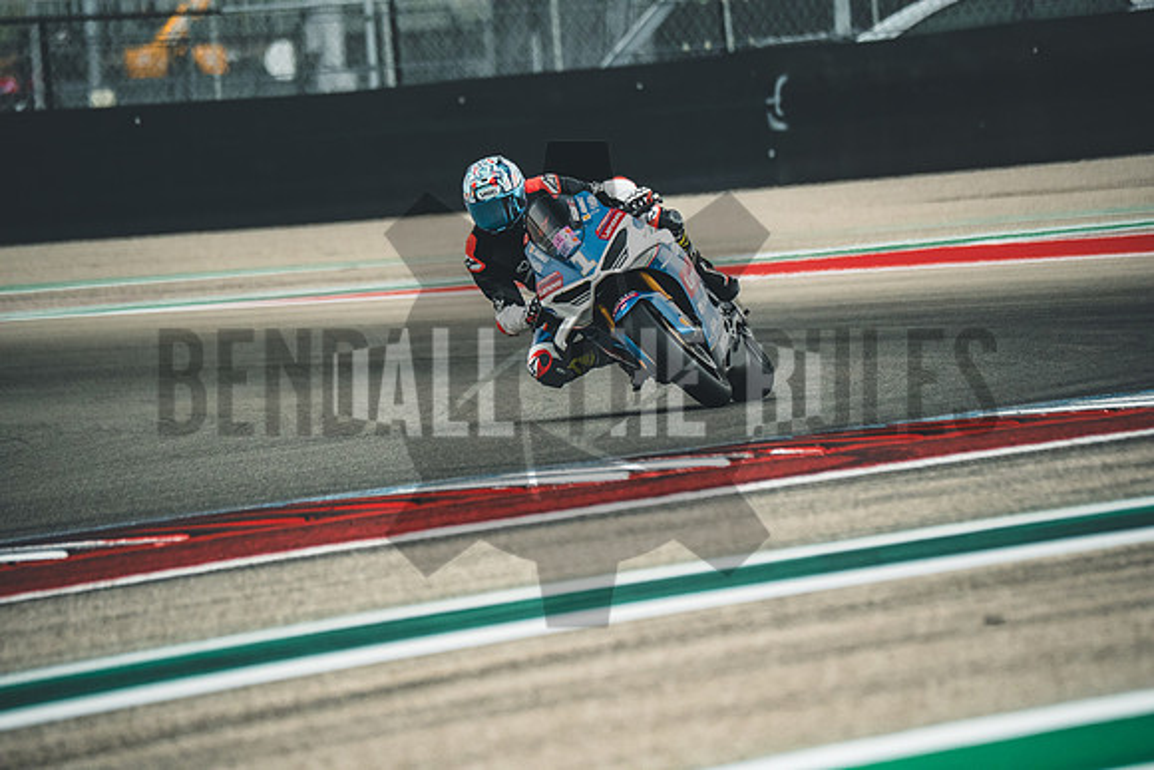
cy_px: 385
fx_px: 14492
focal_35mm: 452
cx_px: 577
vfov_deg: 3.0
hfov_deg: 4.6
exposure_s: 1/2000
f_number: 5.2
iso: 1600
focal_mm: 301.1
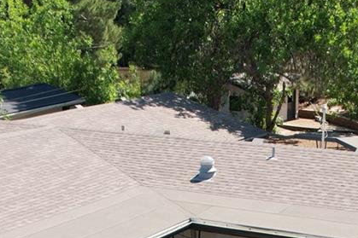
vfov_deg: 14.5
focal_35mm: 84
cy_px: 409
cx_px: 245
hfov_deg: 24.1
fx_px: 835
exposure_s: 1/1000
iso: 120
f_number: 2.8
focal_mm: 8.38
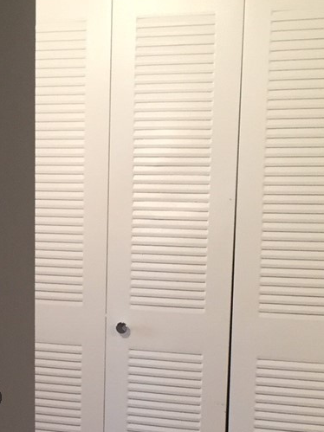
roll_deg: +1.2
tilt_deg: -12.3
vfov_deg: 20.6
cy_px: 392
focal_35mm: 93
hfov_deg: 15.4
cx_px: -49
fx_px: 1161
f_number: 2.2
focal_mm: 4.15
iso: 64
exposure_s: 1/30
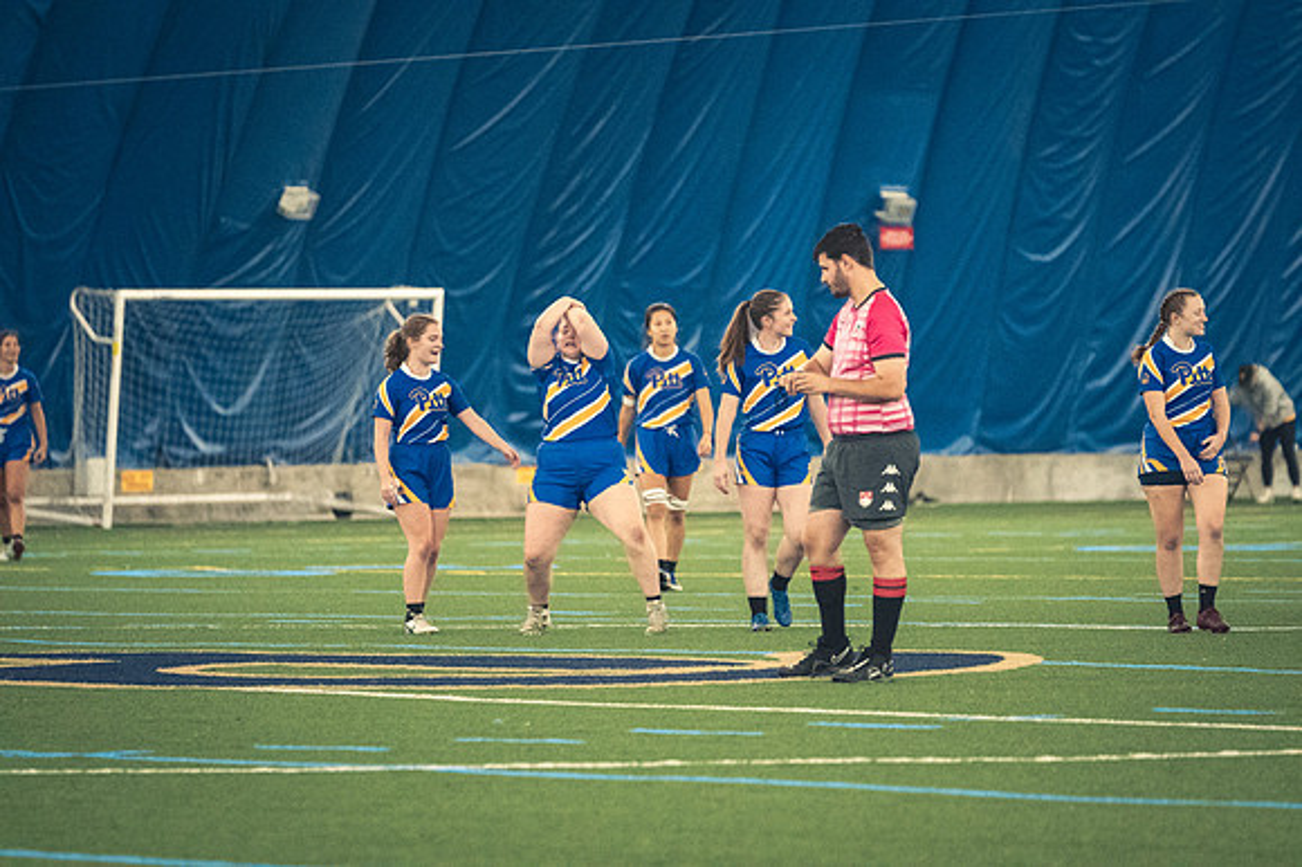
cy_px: 434
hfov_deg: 6.9
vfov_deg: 4.6
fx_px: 10843
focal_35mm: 300
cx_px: 651
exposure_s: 1/500
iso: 12800
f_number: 2.8
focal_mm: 200
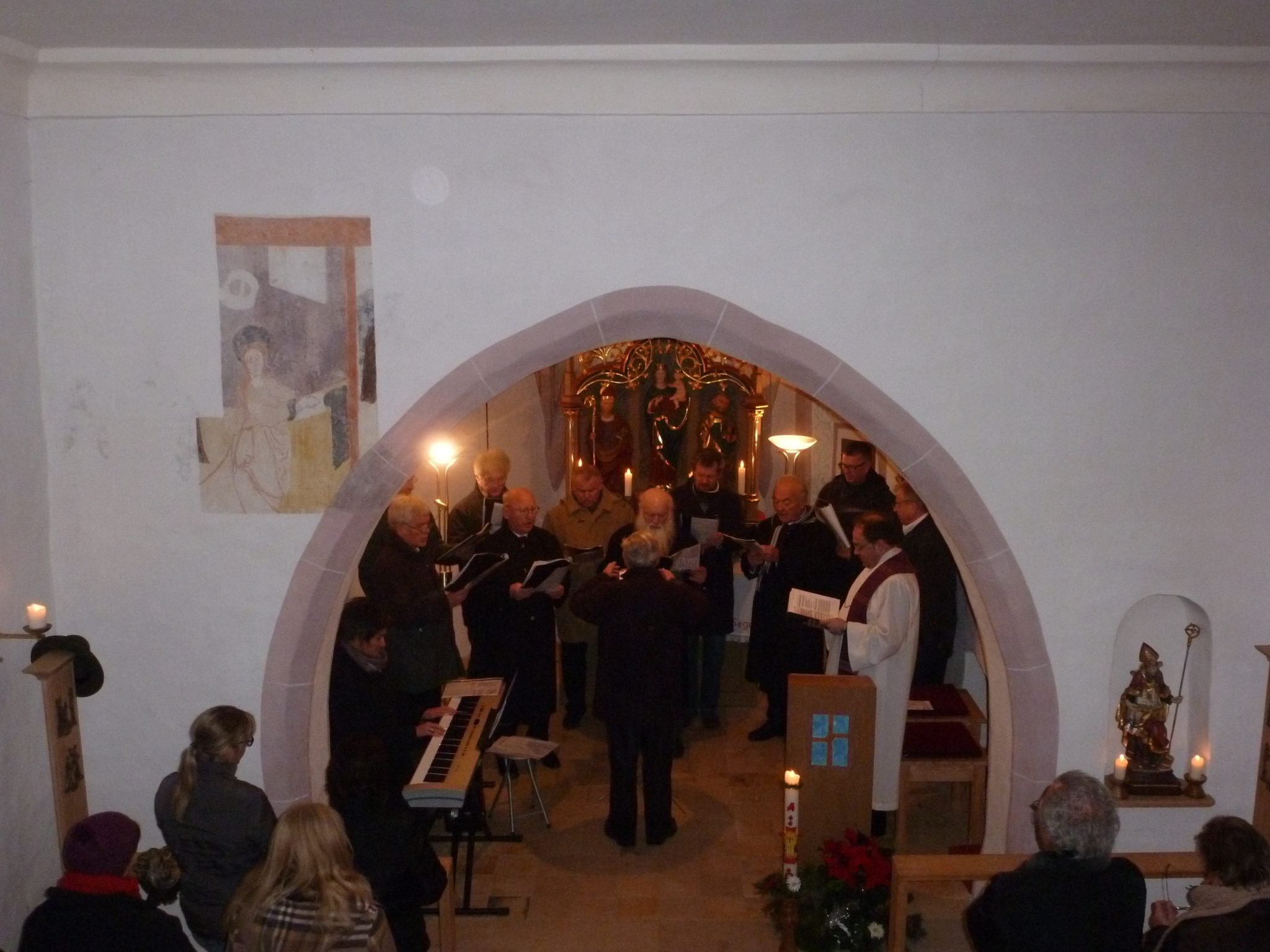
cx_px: 635
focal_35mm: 33
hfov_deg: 55.4
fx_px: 1211
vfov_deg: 42.9
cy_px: 476
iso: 500
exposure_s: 1/60
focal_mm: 5.9
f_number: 3.6
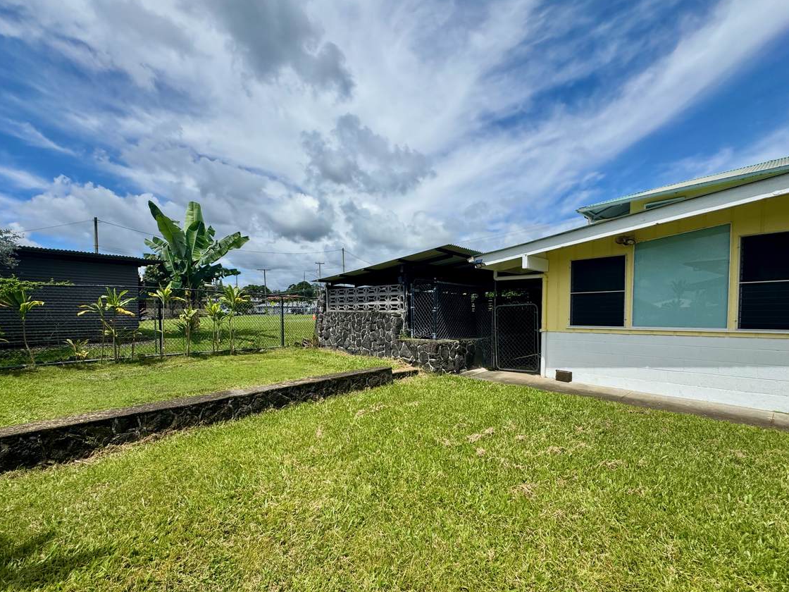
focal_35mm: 16
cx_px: 380
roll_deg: -1.1
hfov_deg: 94.5
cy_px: 333
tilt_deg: -3.4
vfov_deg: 77.8
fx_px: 365
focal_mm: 2.22
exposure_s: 1/2674
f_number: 2.2
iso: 50
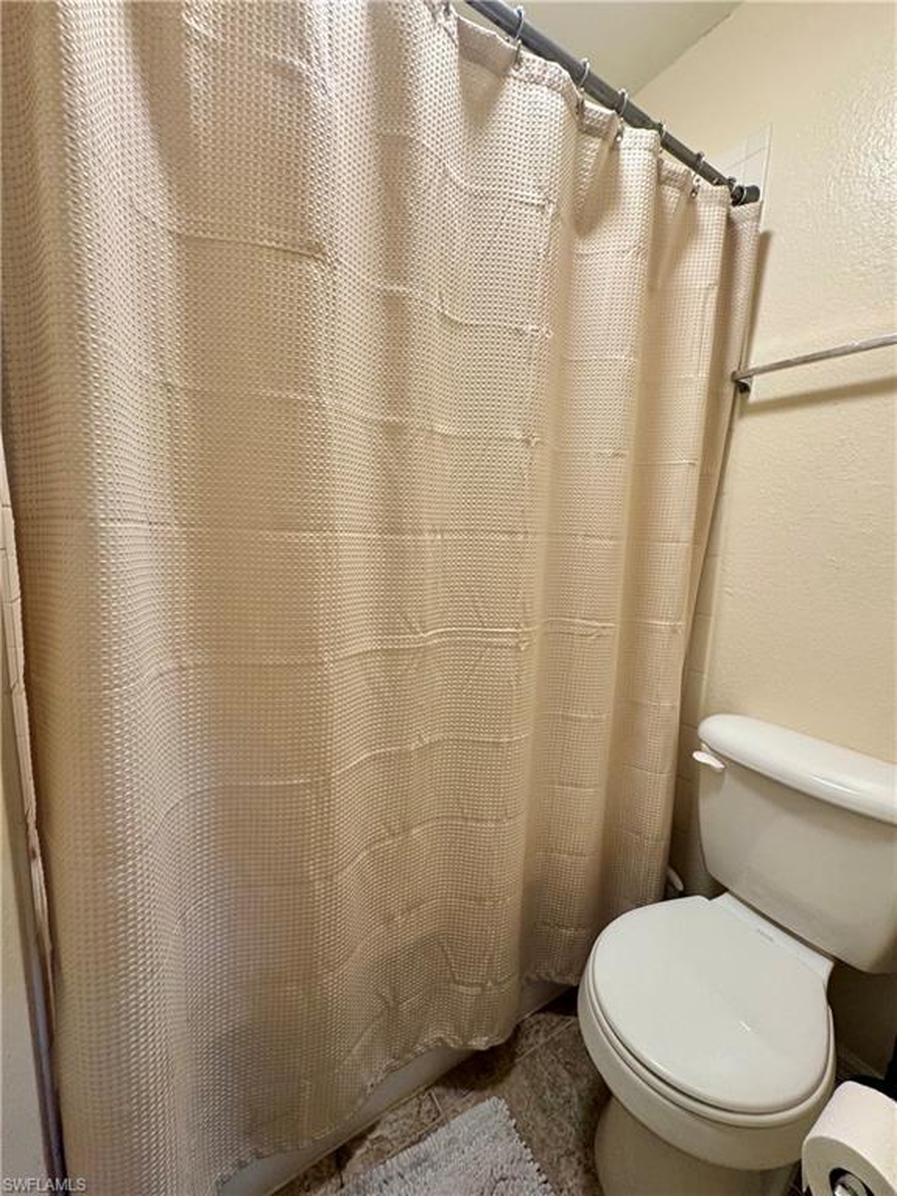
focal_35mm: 14
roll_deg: -1.0
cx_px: 448
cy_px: 598
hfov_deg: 85.7
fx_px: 484
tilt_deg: -8.0
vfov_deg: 102.1
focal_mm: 2.22
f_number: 2.2
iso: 160
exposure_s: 1/60
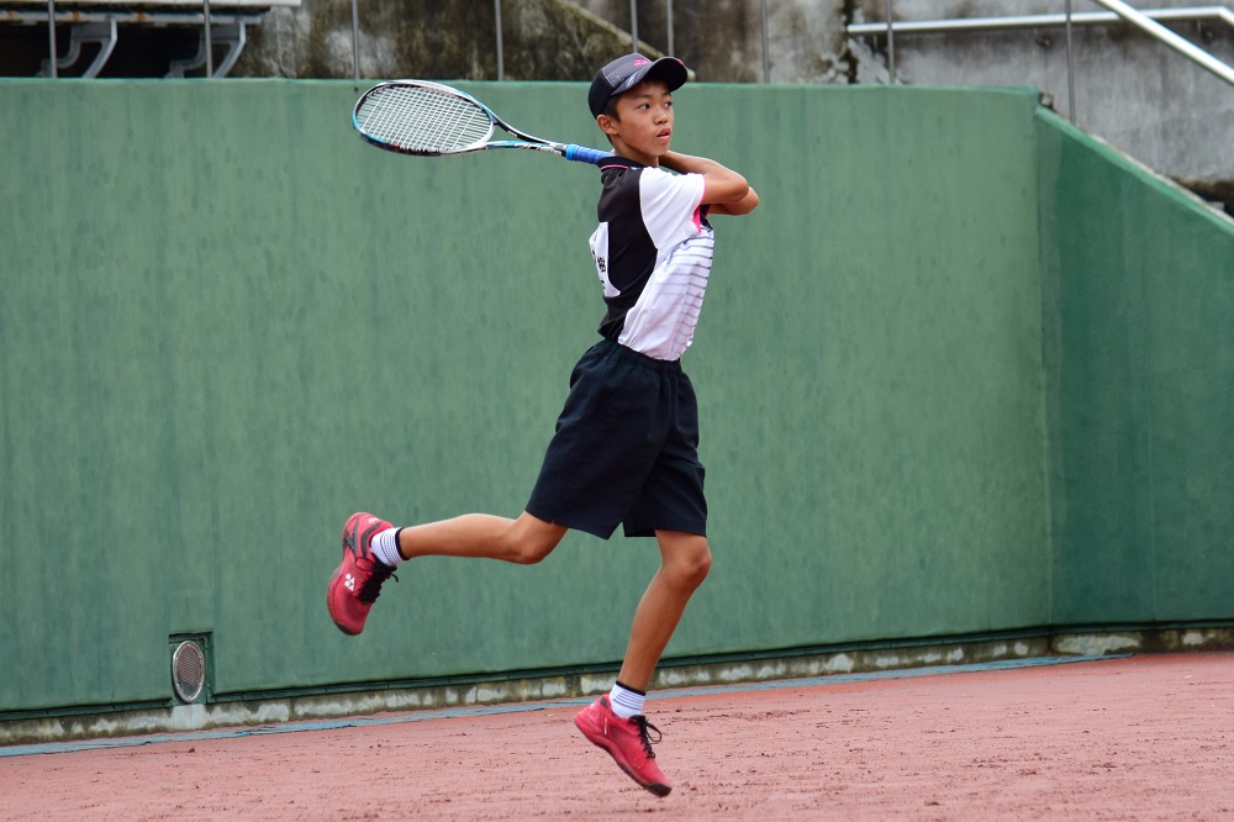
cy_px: 411
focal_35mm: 210
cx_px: 617
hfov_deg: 9.8
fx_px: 7196
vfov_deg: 6.5
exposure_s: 1/1250
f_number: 4.8
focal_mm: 140
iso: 500
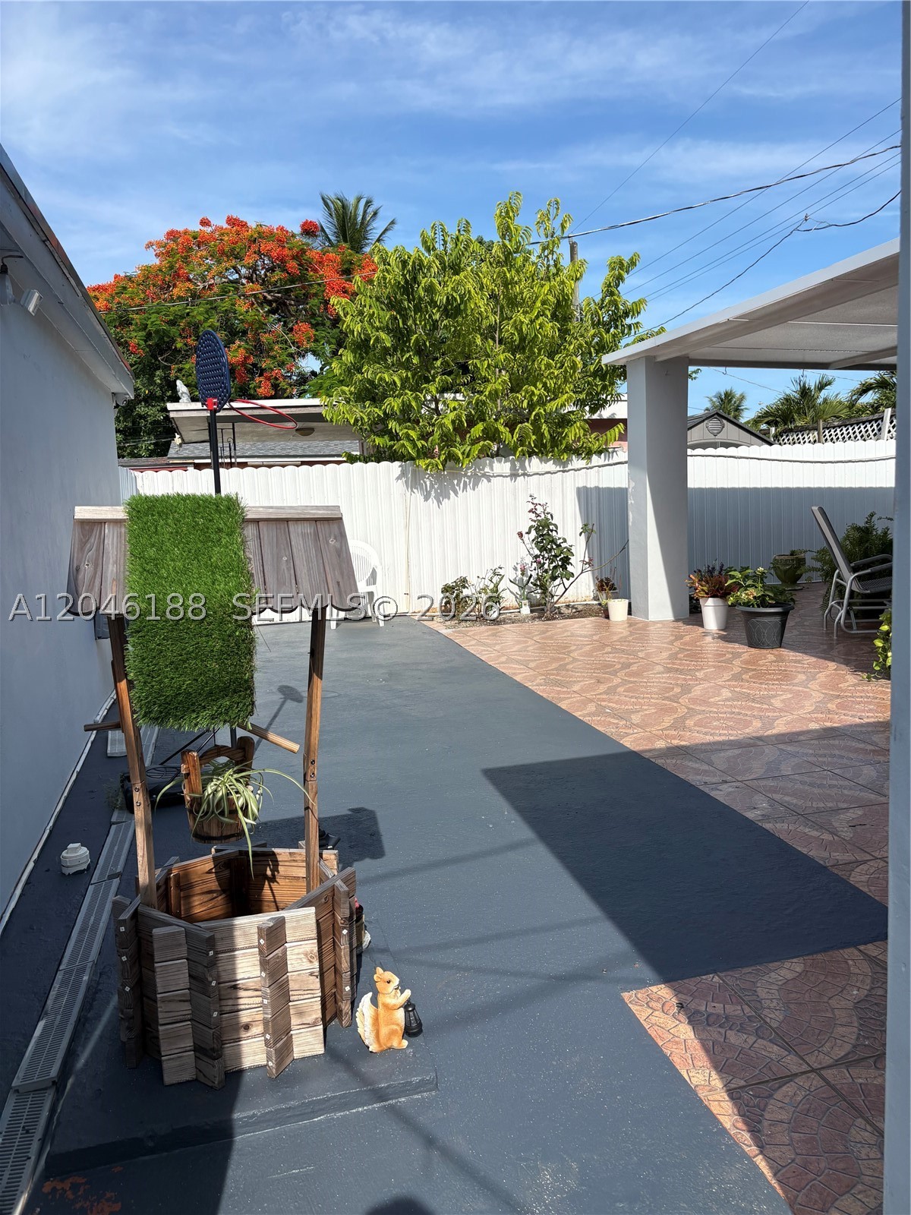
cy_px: 608
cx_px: 456
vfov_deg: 67.3
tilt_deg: -6.6
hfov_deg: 53.1
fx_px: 912
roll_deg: +1.3
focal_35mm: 26
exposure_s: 1/2747
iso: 50
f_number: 1.6
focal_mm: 5.96
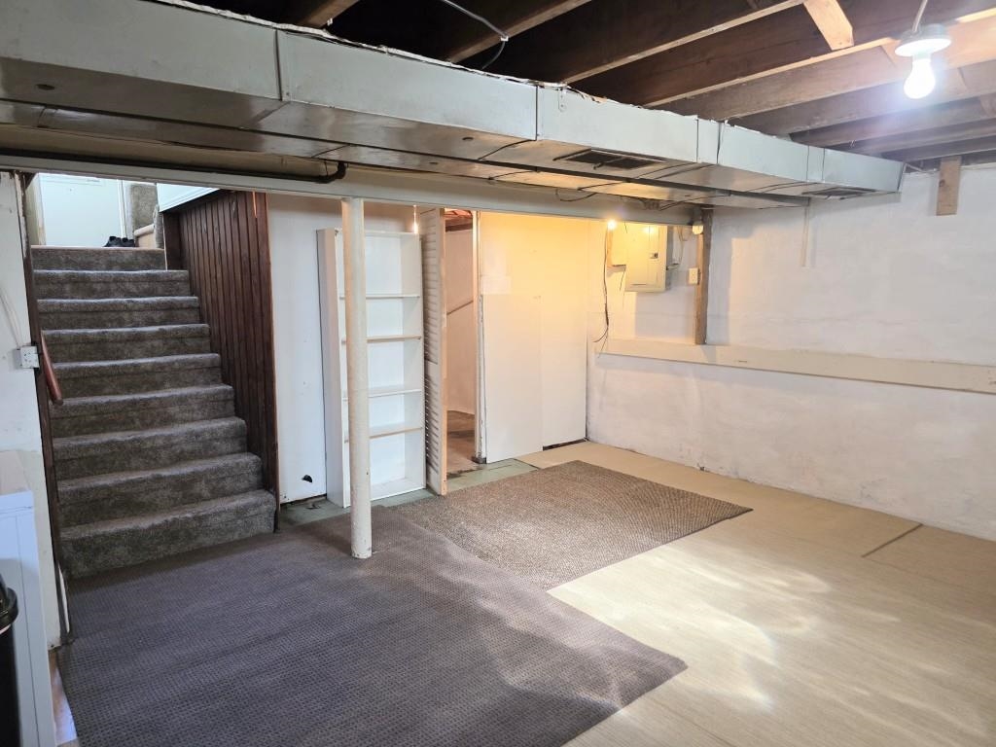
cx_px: 498
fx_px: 662
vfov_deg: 58.9
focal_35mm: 23
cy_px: 374
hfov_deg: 73.9
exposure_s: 1/120
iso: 500
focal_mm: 6.3
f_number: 1.7
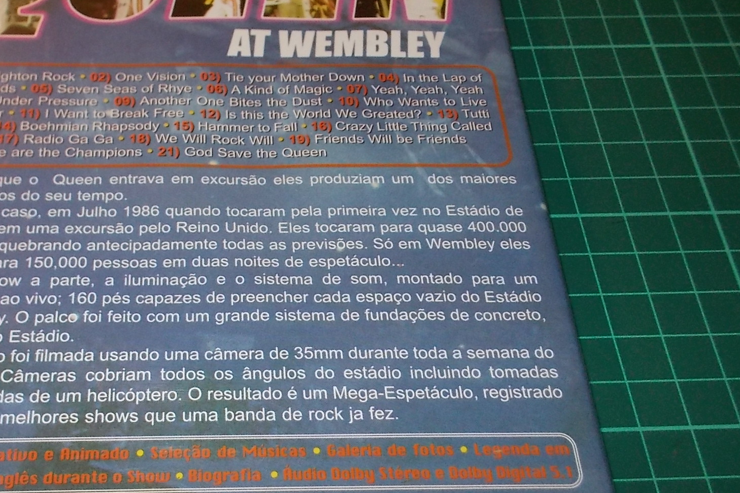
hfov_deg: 41.3
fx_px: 966
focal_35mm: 47
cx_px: 243
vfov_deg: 28.6
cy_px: 244
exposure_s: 1/30
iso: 200
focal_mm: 4.1
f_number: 3.3
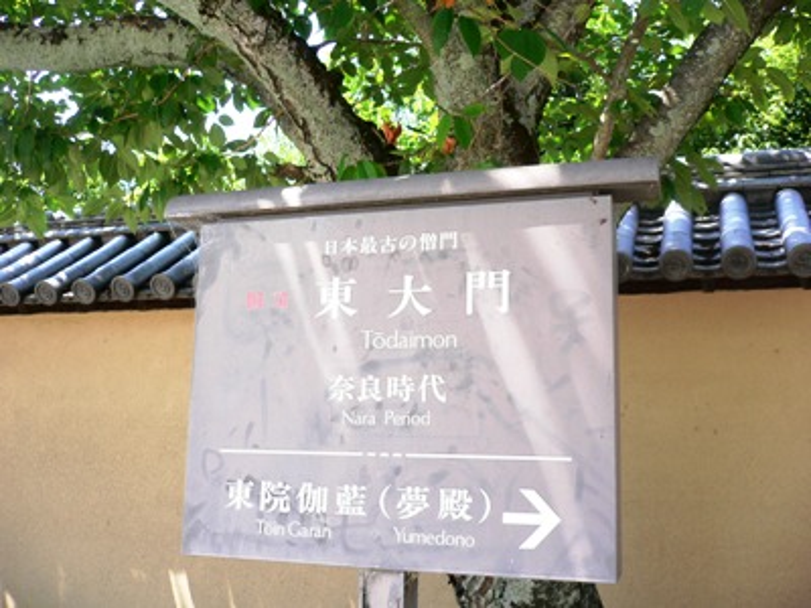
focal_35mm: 35
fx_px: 820
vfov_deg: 40.7
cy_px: 304
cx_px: 406
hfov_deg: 52.6
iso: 80
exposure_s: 1/100
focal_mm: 5.8
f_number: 2.8
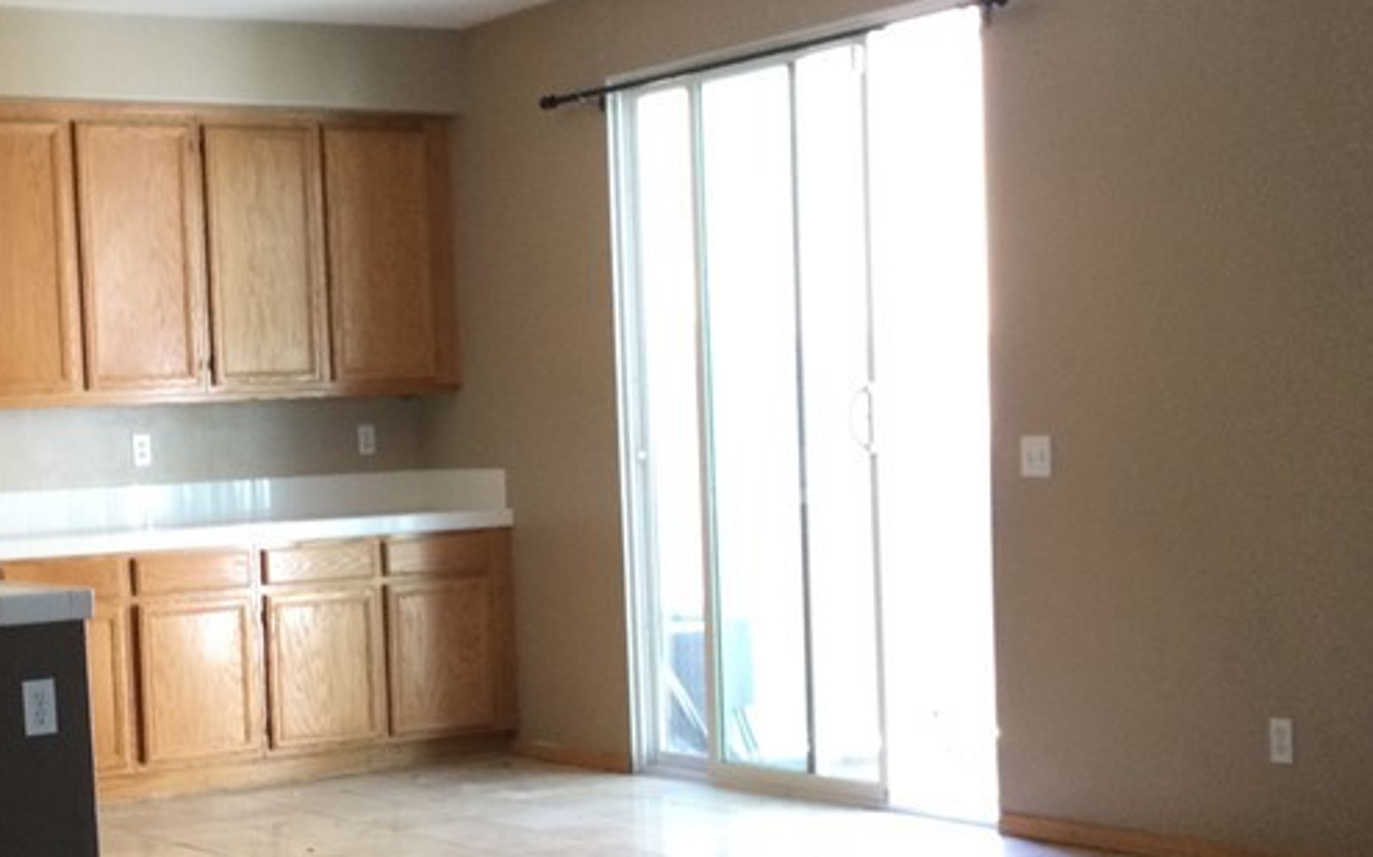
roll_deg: +0.4
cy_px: 574
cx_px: 405
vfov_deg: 19.1
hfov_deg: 29.9
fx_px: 2544
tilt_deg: -3.7
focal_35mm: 68
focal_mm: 3.3
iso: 80
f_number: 2.4
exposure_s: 1/30
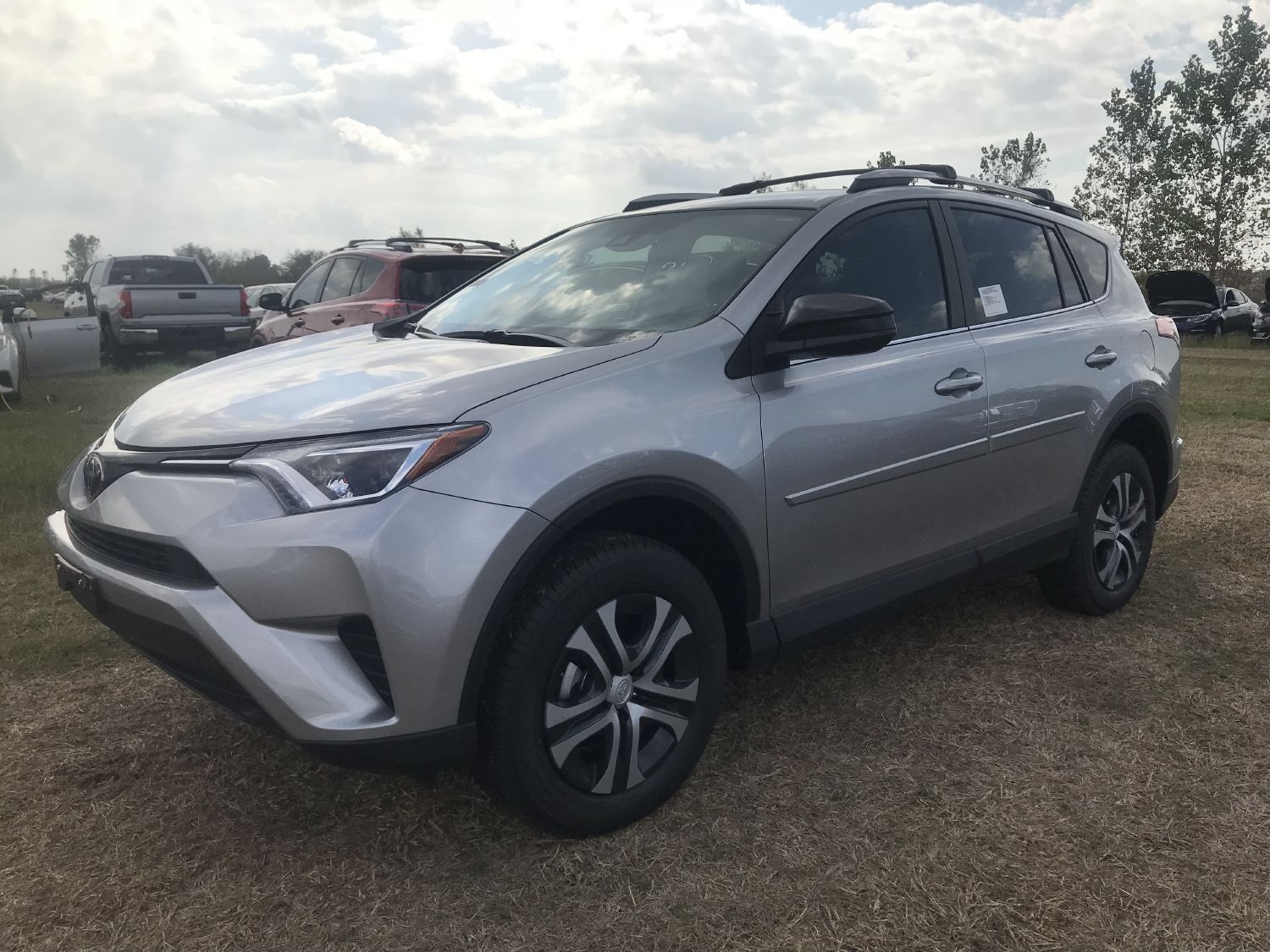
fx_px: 1027
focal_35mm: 28
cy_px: 476
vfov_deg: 49.7
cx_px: 635
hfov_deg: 63.4
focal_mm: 3.99
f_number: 1.8
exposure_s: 1/4367
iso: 20
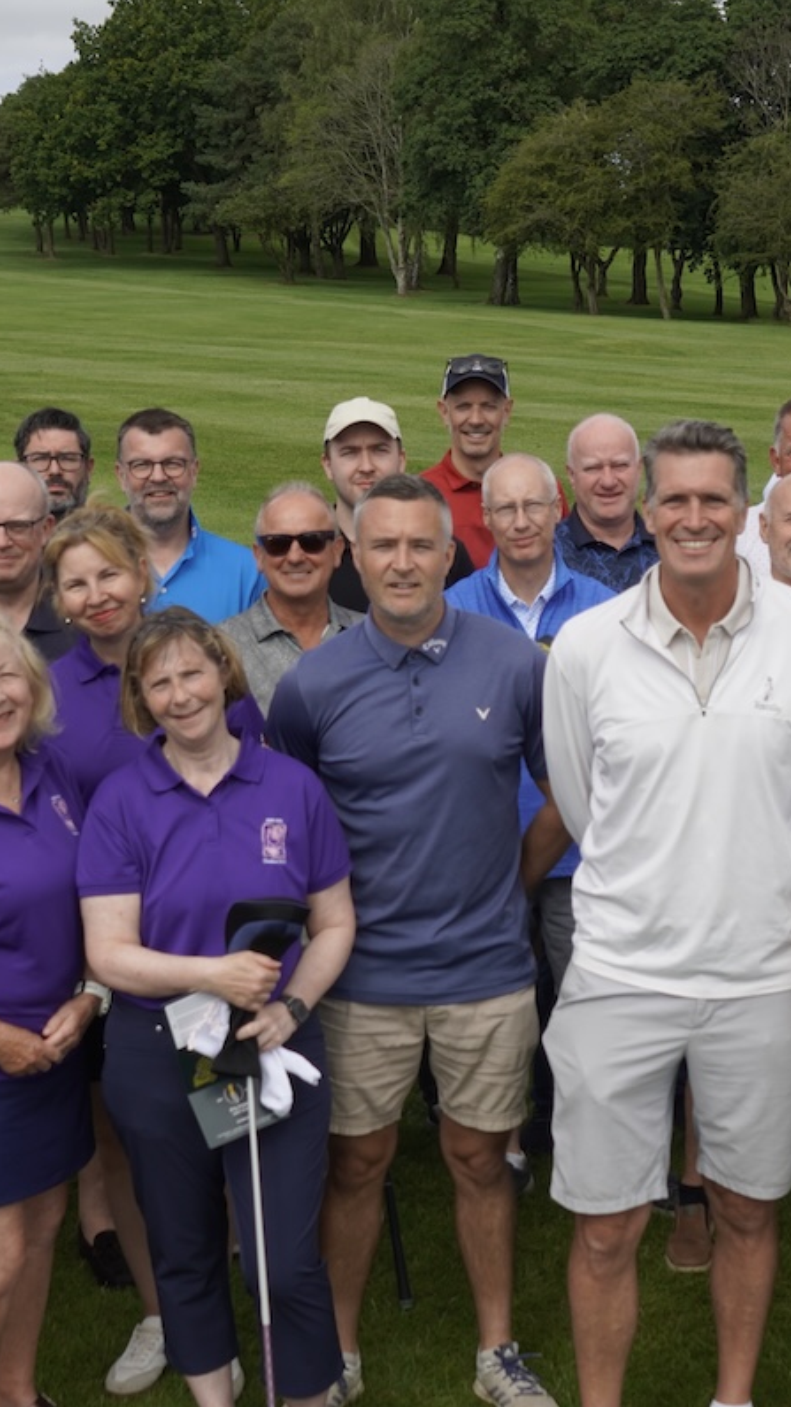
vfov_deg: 30.7
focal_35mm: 69
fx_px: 2566
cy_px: 701
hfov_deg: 17.5
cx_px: 561
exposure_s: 1/640
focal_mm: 29
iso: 100
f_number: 4.5
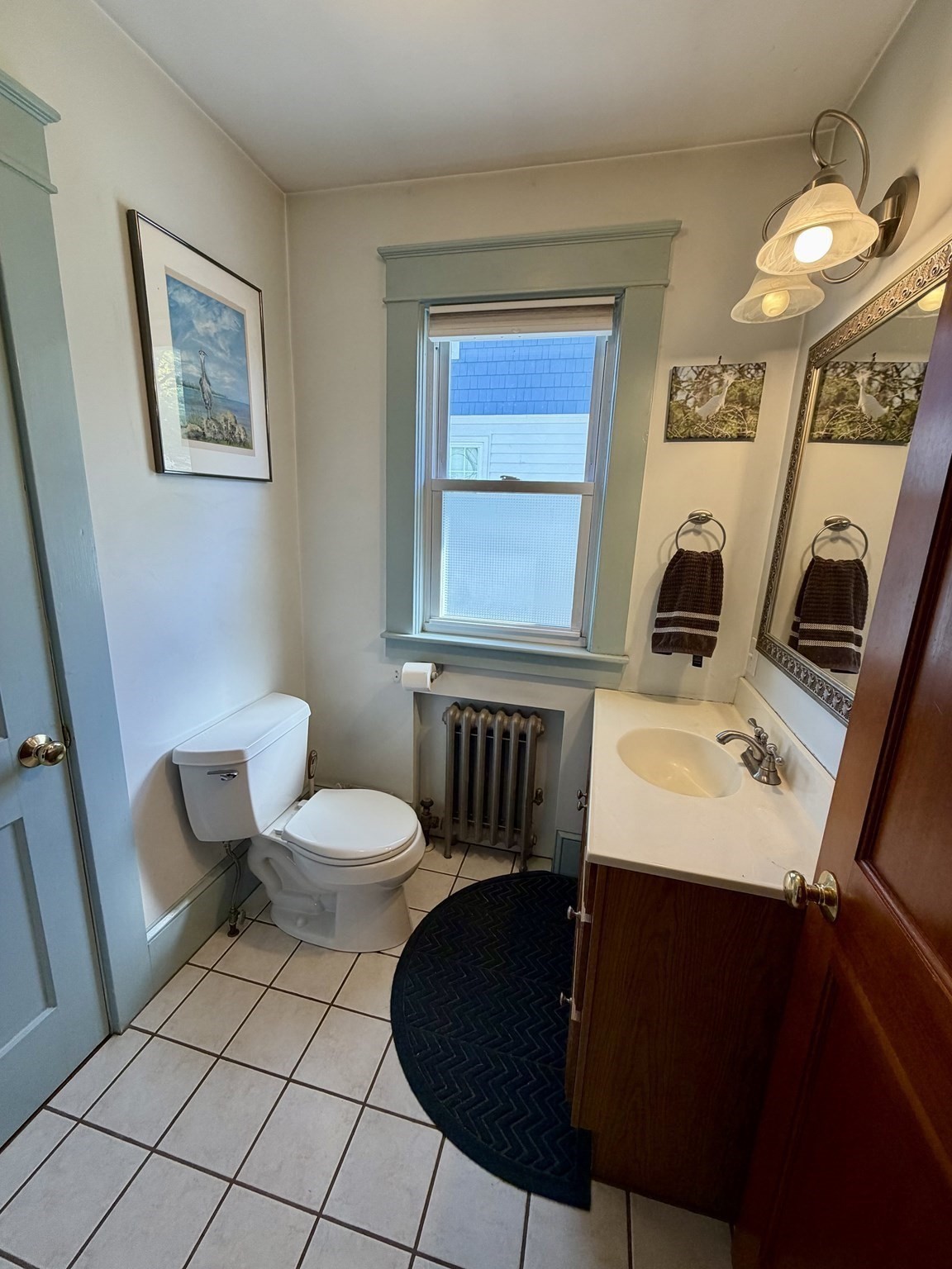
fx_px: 513
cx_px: 476
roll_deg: -2.7
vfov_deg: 102.1
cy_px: 634
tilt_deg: -13.4
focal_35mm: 14
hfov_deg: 85.7
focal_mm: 2.22
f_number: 2.2
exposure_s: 1/120
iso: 160
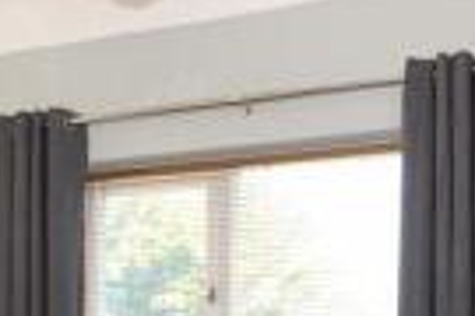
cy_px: 360
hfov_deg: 26.5
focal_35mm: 73
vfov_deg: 17.9
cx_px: 21
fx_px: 963
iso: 400
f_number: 8
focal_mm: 10
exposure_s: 1/40
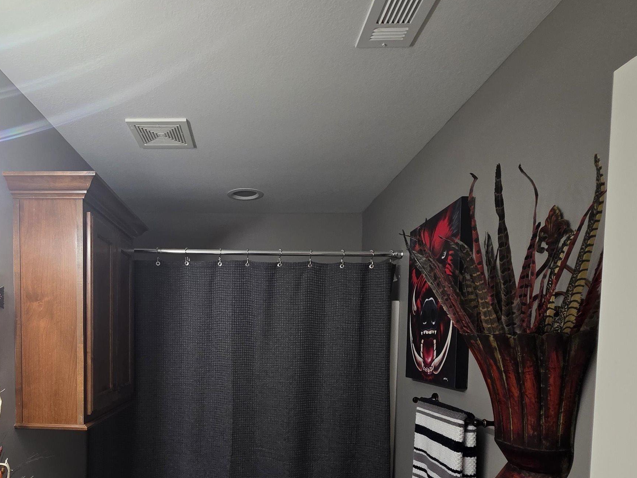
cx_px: 224
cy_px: 366
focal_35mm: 23
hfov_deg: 72.2
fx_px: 423
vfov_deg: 55.7
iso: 160
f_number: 1.9
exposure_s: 1/120
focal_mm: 2.2
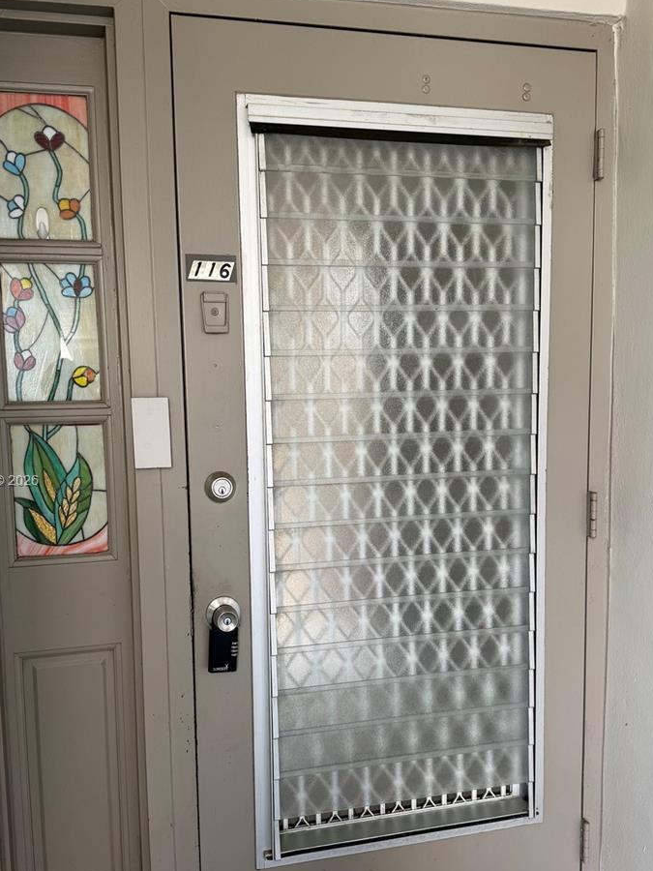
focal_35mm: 32
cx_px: 295
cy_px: 482
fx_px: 805
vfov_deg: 56.7
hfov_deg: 44.1
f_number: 1.78
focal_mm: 6.76
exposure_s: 1/121
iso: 80
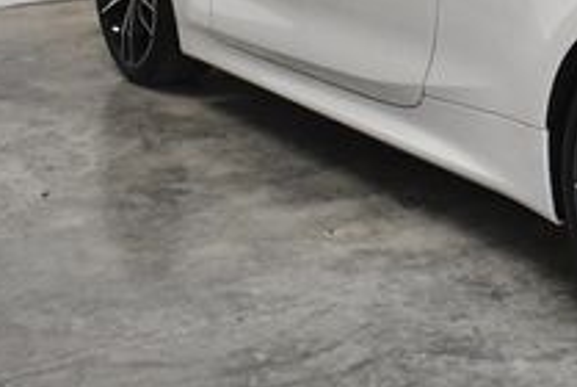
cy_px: -57
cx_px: 779
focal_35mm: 104
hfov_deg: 18.1
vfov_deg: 12.9
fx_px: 1669
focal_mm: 23
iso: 2500
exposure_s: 1/2000
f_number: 4.5
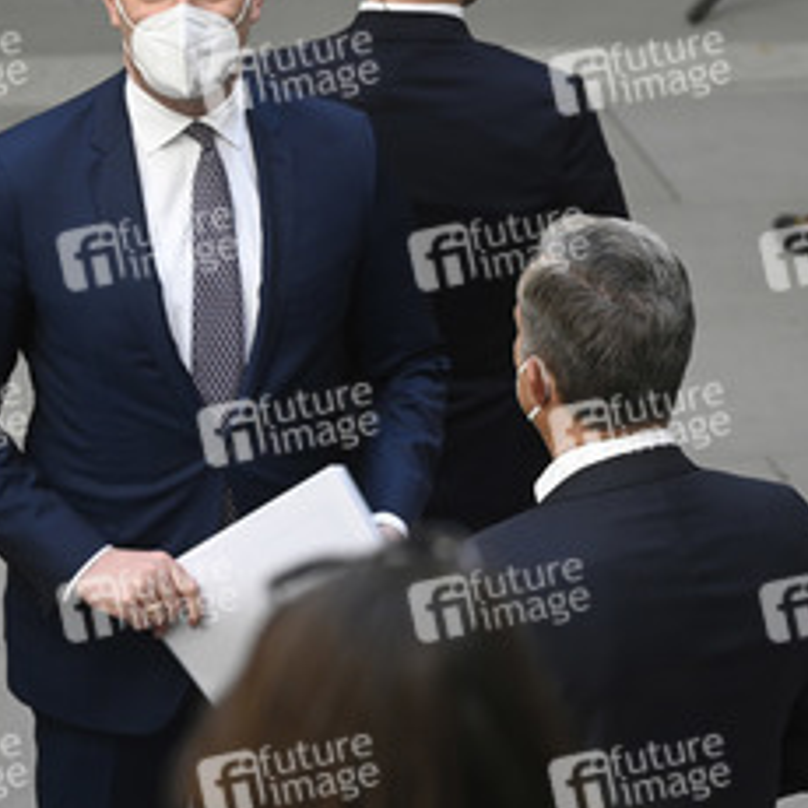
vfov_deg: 5.3
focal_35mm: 333
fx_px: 8794
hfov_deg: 5.3
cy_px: 337
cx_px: 546
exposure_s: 1/640
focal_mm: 200
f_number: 5.6
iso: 1600
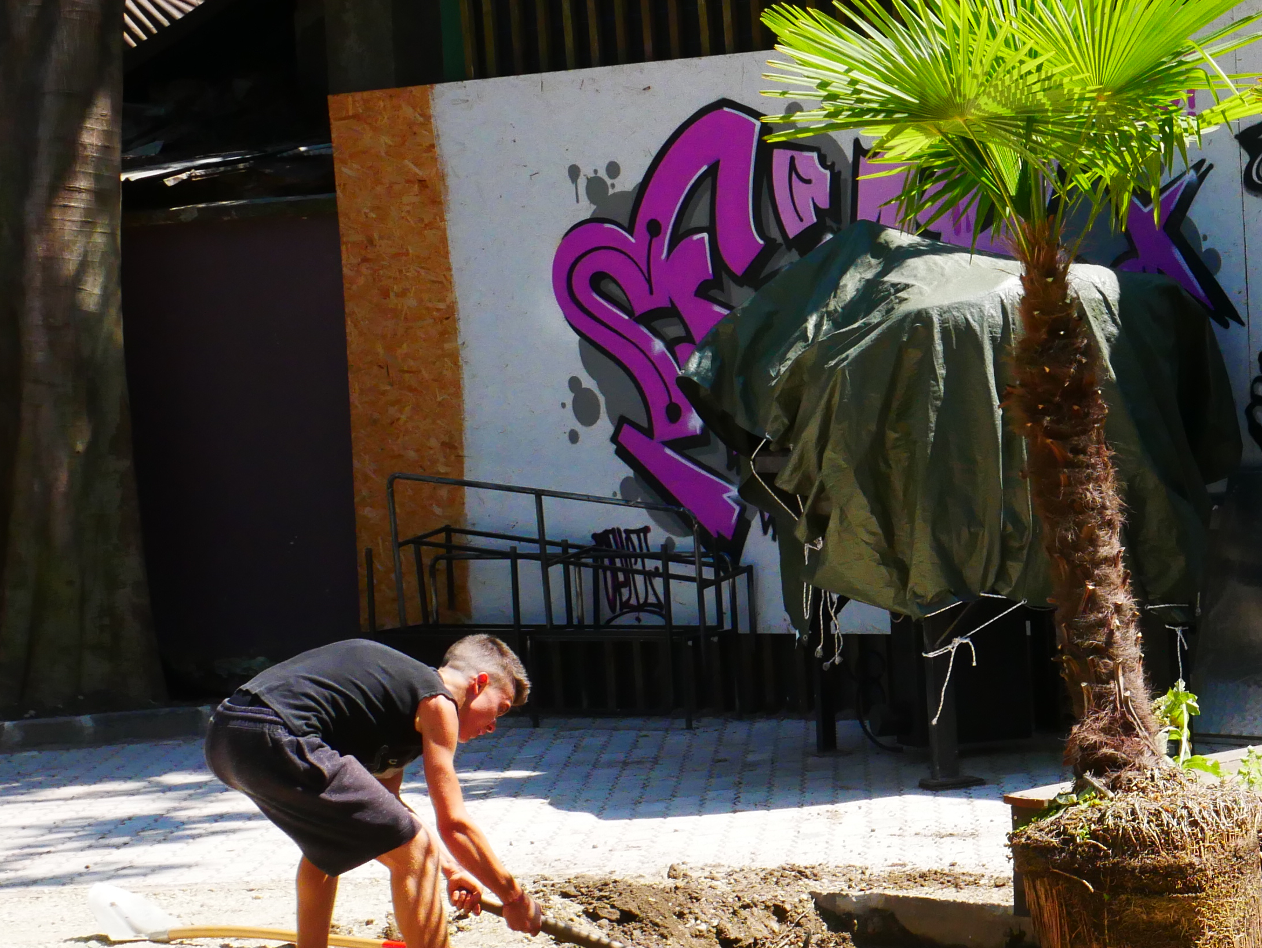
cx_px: 1190
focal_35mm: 97
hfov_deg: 19.8
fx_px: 3538
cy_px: 559
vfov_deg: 15.2
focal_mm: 23
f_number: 10
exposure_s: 1/500
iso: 800
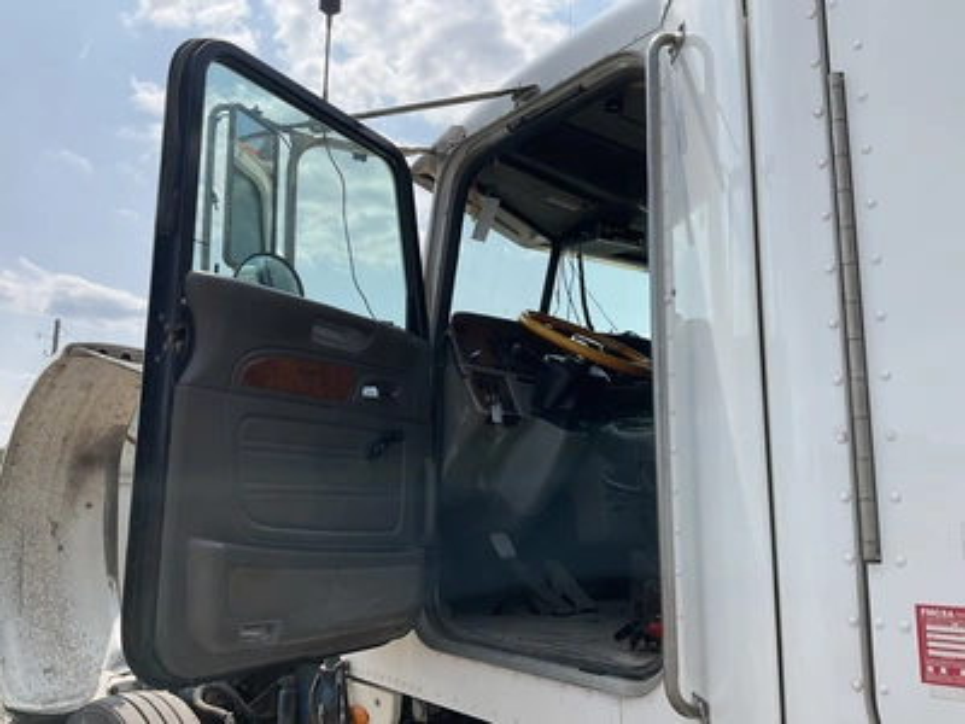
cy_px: 362
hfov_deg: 61.7
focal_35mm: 29
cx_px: 482
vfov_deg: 48.2
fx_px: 808
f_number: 1.8
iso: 25
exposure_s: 1/2227
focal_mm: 3
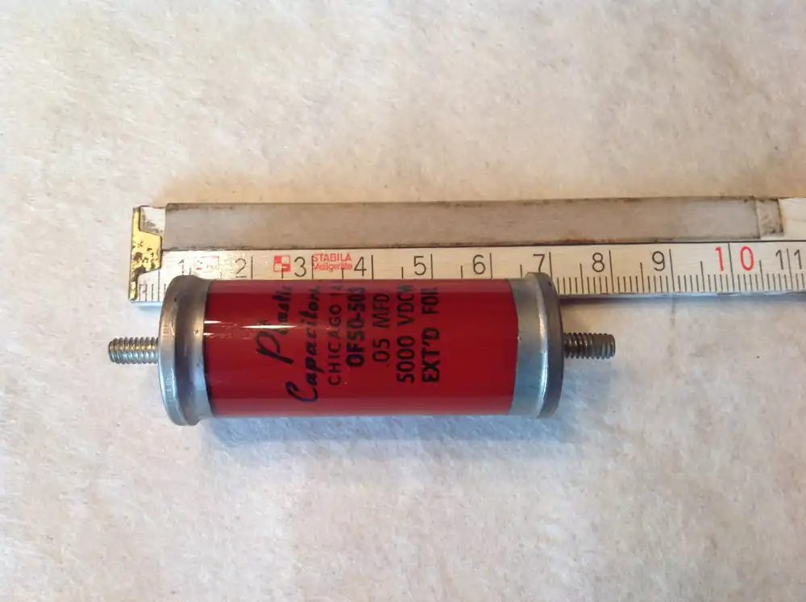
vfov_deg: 40.6
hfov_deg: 52.7
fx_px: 813
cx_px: 403
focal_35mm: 35
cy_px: 301
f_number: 2.4
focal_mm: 4.28
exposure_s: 1/17
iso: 50
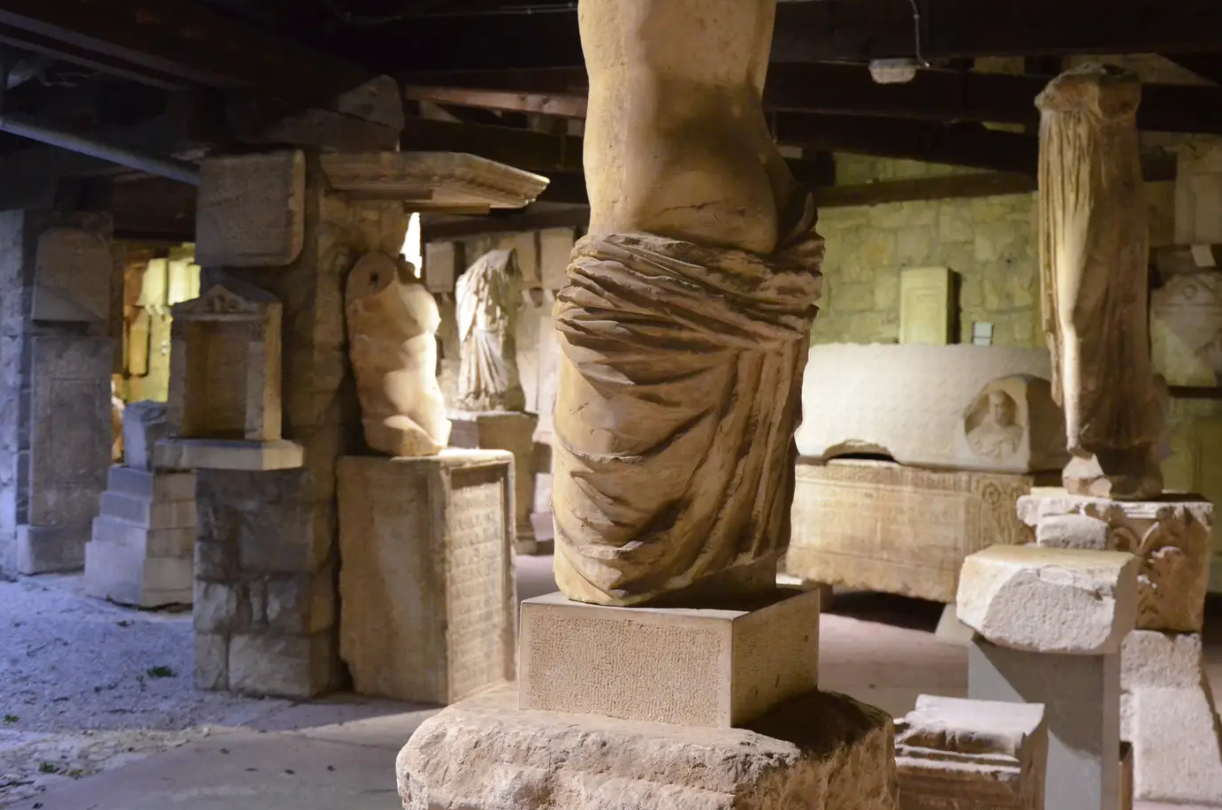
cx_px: 659
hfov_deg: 39.6
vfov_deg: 26.8
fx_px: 1694
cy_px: 315
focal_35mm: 50
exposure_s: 1/15
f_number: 3.8
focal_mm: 24
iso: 3200
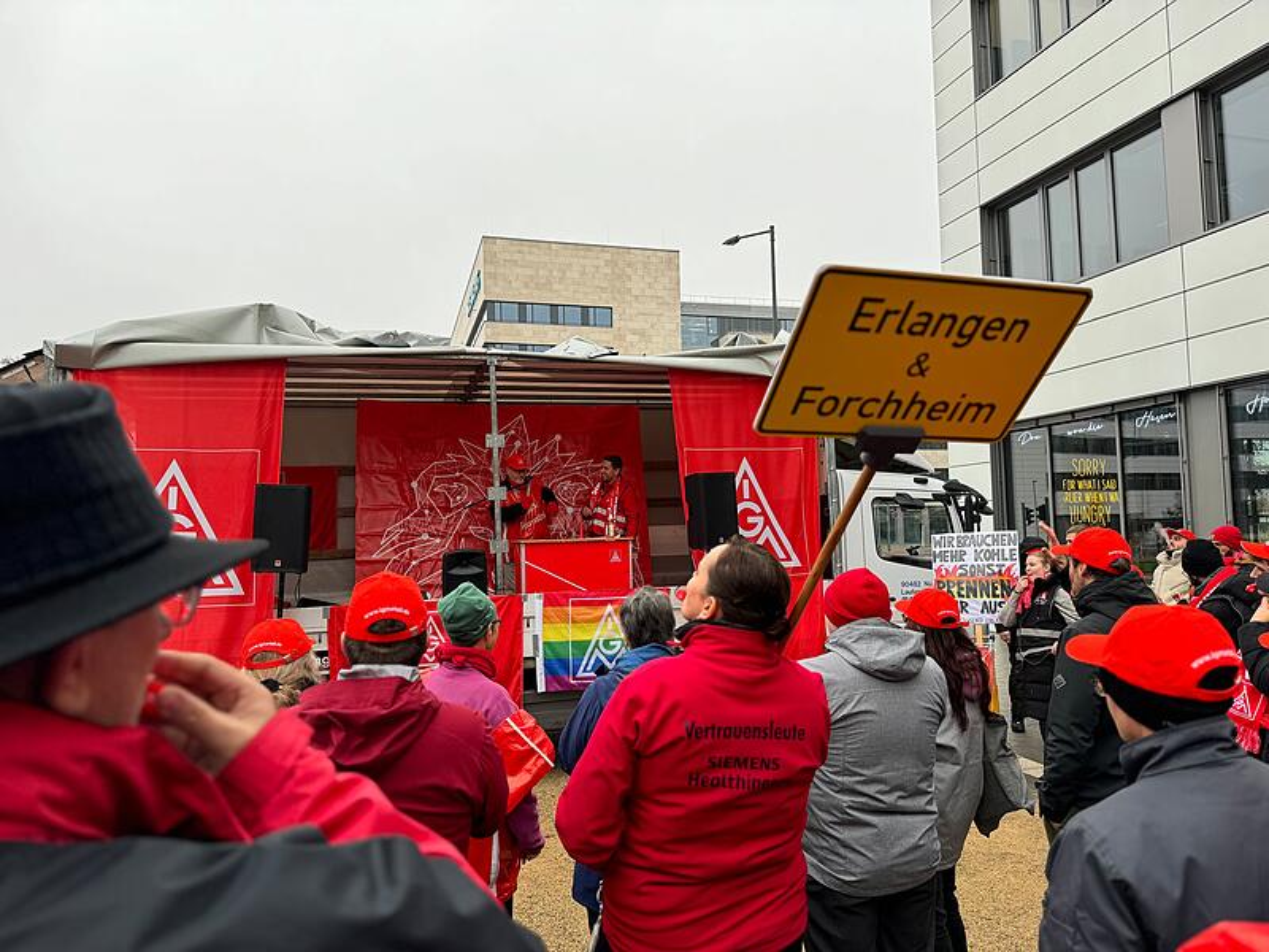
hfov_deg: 71.6
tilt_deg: +4.1
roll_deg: +1.4
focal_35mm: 24
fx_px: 880
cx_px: 634
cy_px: 476
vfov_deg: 56.8
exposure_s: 1/220
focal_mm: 6.76
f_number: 1.78
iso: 64
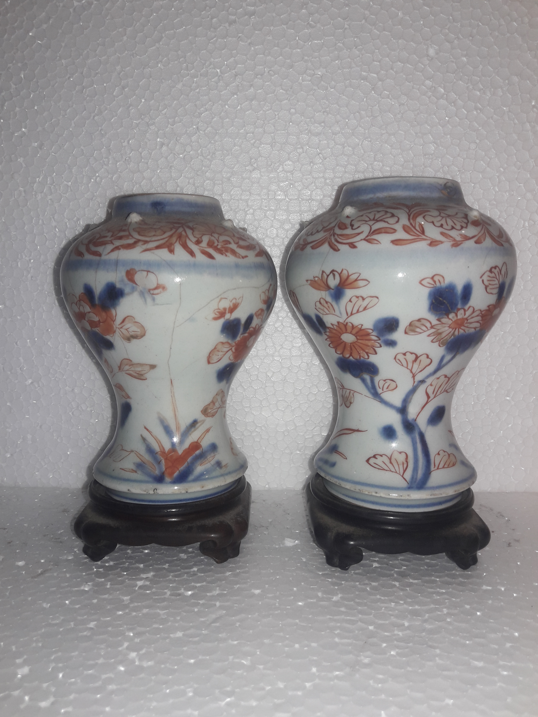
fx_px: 580
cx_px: 269
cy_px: 358
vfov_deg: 63.4
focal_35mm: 28
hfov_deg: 49.7
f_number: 1.9
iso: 40
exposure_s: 1/198
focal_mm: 3.7
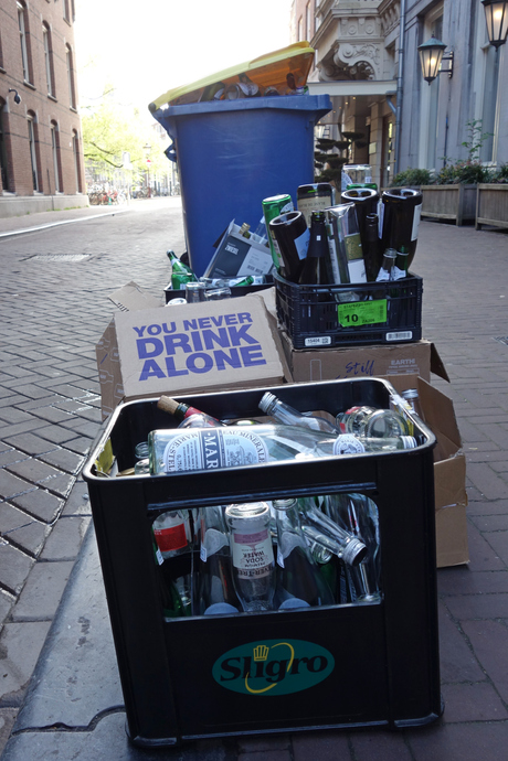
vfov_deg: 65.5
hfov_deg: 46.4
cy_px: 380
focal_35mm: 28
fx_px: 593
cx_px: 254
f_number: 5
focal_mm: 10.4
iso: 200
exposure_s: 1/50
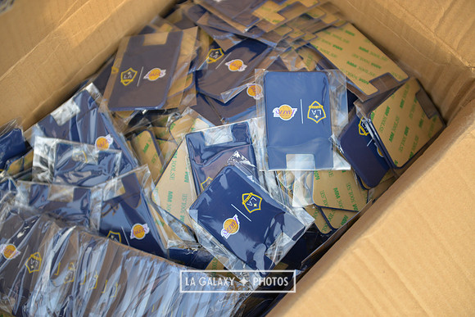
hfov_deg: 28.8
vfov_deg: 19.5
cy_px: 158
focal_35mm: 70
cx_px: 238
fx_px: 924
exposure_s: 1/640
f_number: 2.8
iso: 640
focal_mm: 70
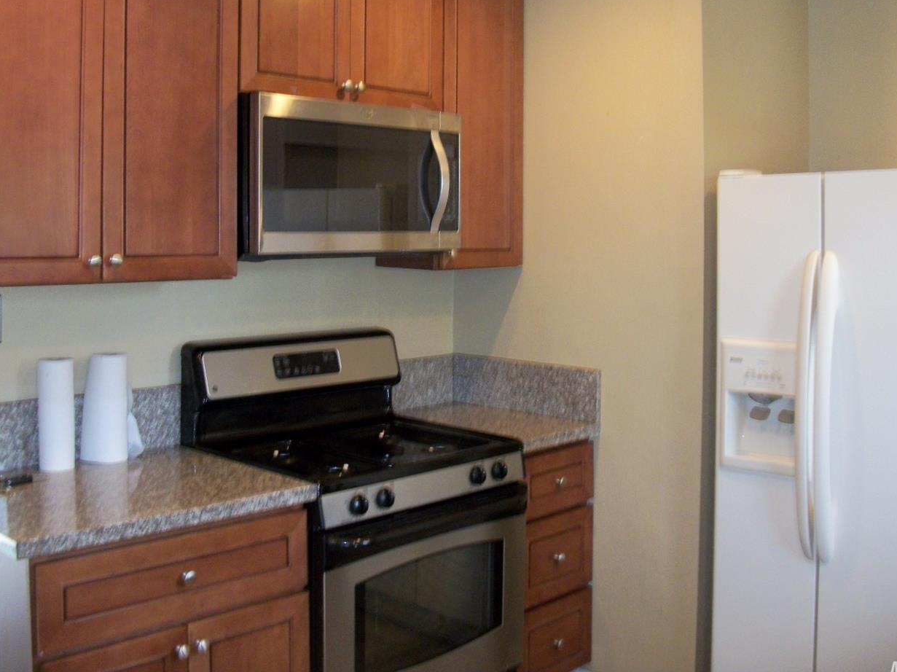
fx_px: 1010
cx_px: 417
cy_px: 266
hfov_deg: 47.8
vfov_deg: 36.6
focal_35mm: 39
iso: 160
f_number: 2.9
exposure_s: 1/30
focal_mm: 5.7
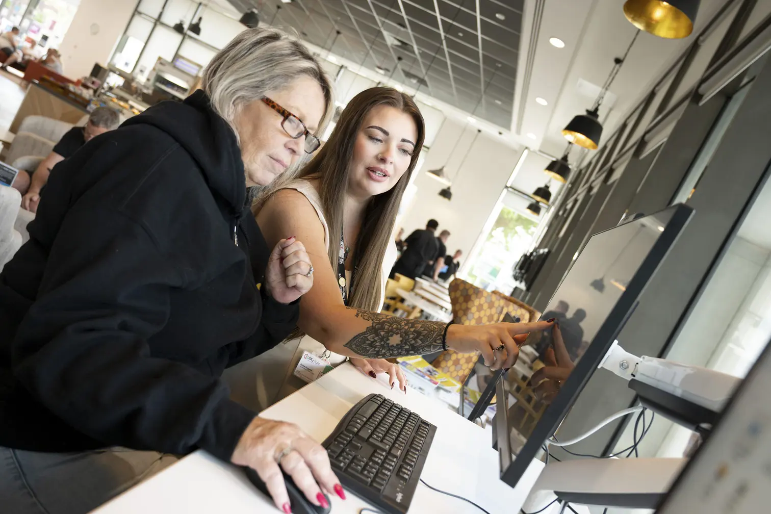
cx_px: 386
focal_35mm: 30
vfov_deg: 44.3
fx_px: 632
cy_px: 257
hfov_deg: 62.8
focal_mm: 29.5
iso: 640
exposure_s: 1/100
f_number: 4
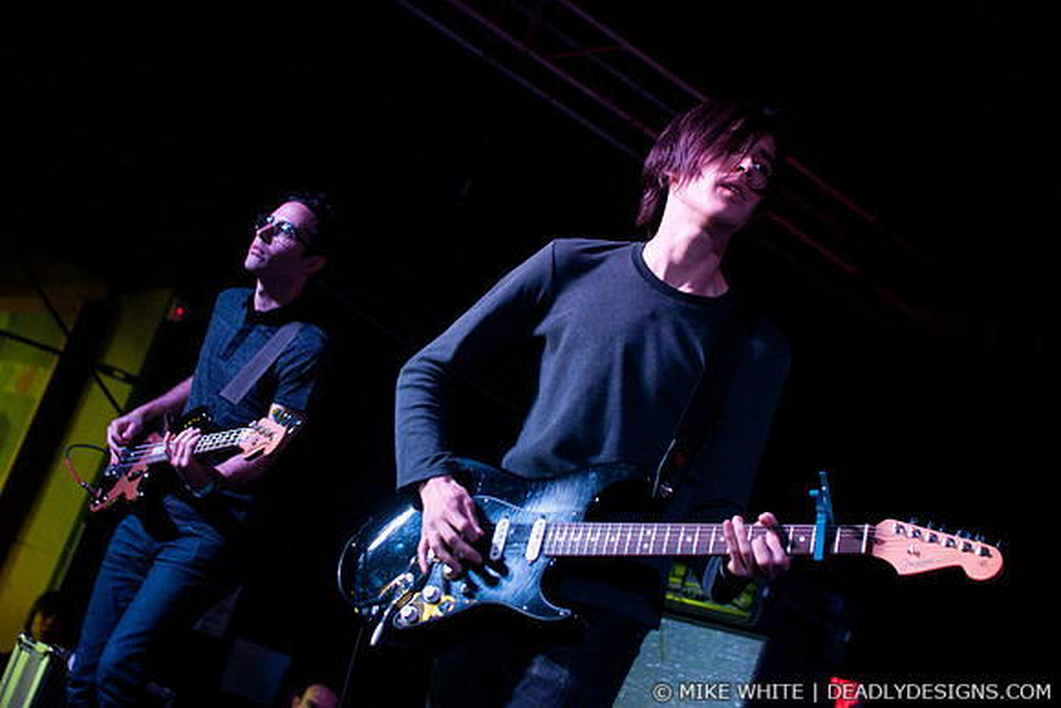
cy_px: 354
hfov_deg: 43.6
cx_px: 530
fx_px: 1326
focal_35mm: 45
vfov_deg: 29.9
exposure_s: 1/160
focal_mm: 30
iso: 1250
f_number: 2.2
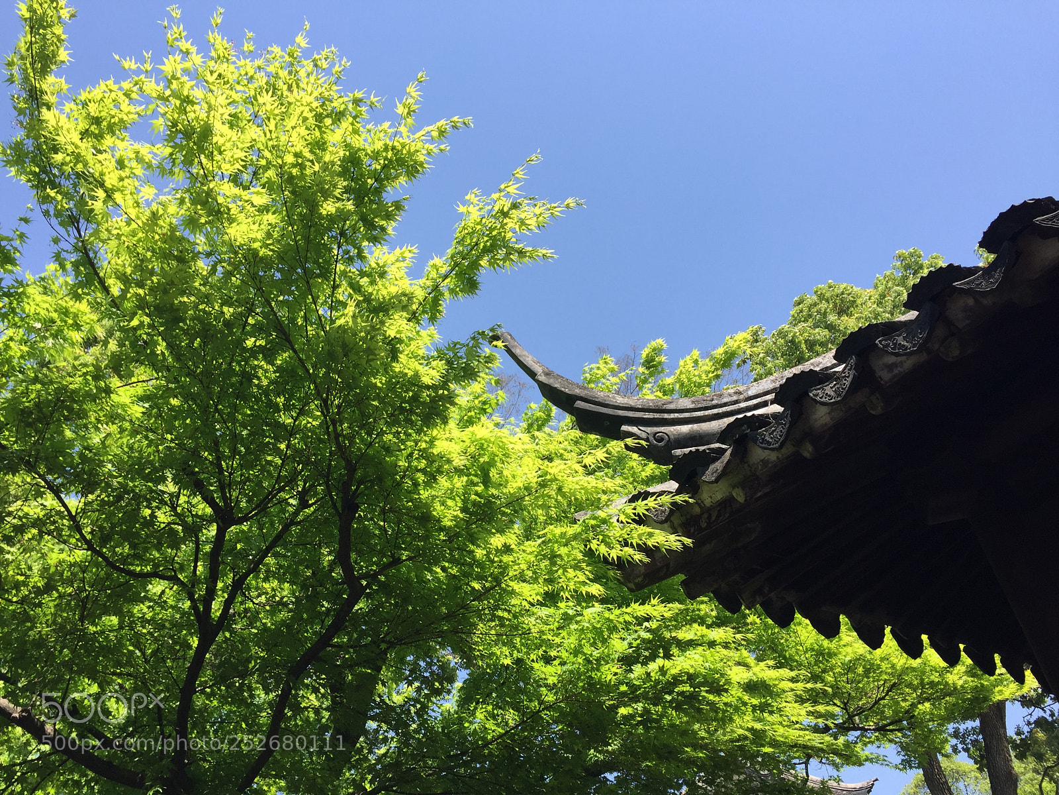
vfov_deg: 48.2
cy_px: 398
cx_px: 530
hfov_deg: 61.7
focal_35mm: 29
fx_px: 887
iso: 32
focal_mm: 4.15
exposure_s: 1/920
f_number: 2.2
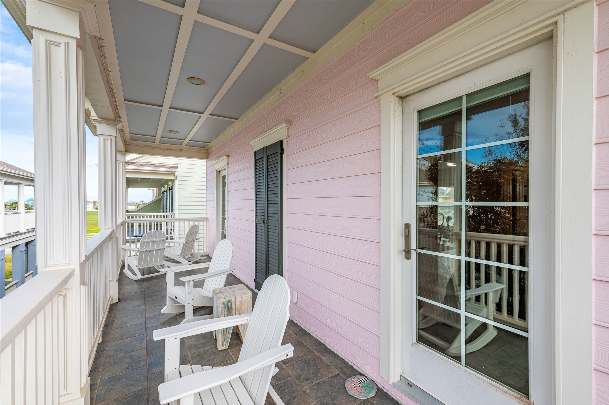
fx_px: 270
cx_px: 304
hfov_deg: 96.8
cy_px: 202
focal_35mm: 16
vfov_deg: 73.7
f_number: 10
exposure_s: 1/60
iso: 100
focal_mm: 16
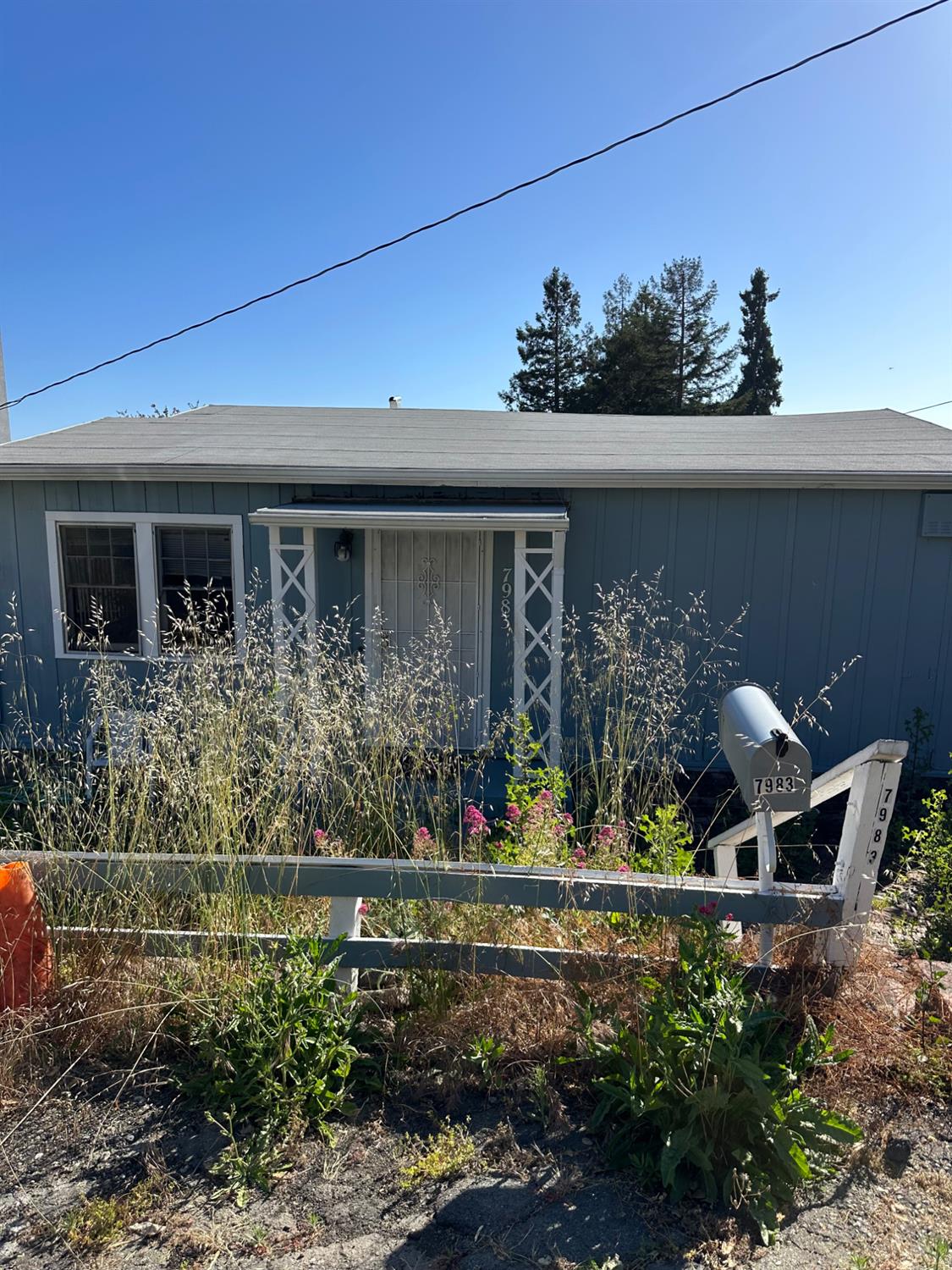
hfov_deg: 56.8
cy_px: 635
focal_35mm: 24
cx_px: 476
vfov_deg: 71.6
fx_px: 880
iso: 80
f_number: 1.78
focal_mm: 6.86
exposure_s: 1/4184
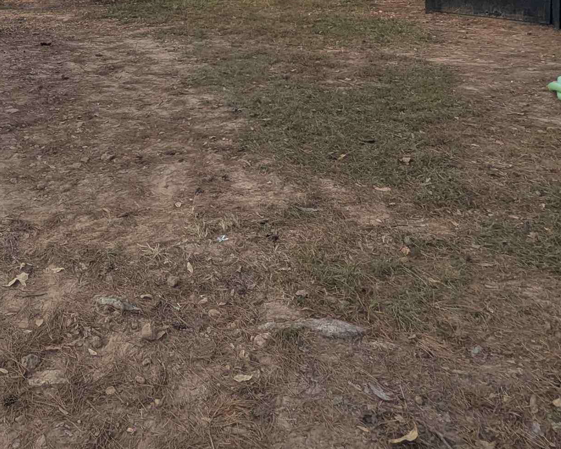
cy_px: -52
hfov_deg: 42.8
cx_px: 53
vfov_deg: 33.1
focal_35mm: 39
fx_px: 648
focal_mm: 2.35
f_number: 2.2
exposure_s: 1/417
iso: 45
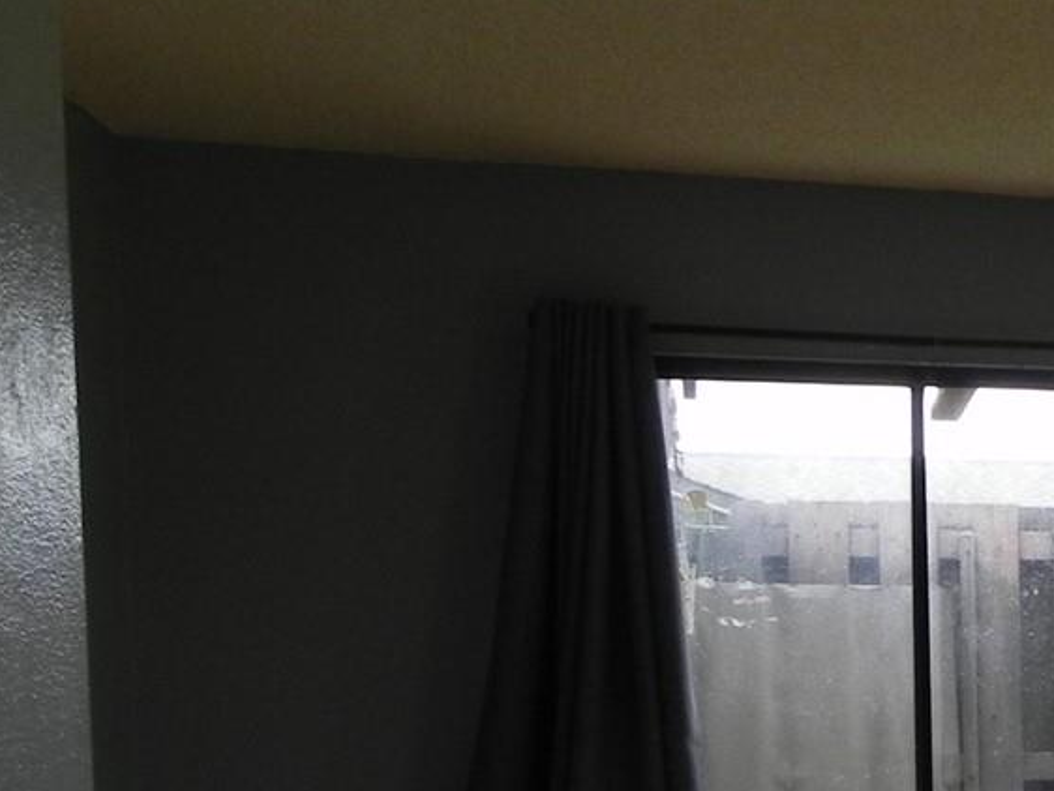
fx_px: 2254
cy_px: 928
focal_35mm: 74
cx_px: 1399
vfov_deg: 18.9
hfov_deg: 23.1
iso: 160
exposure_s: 1/119
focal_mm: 4.6
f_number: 4.5
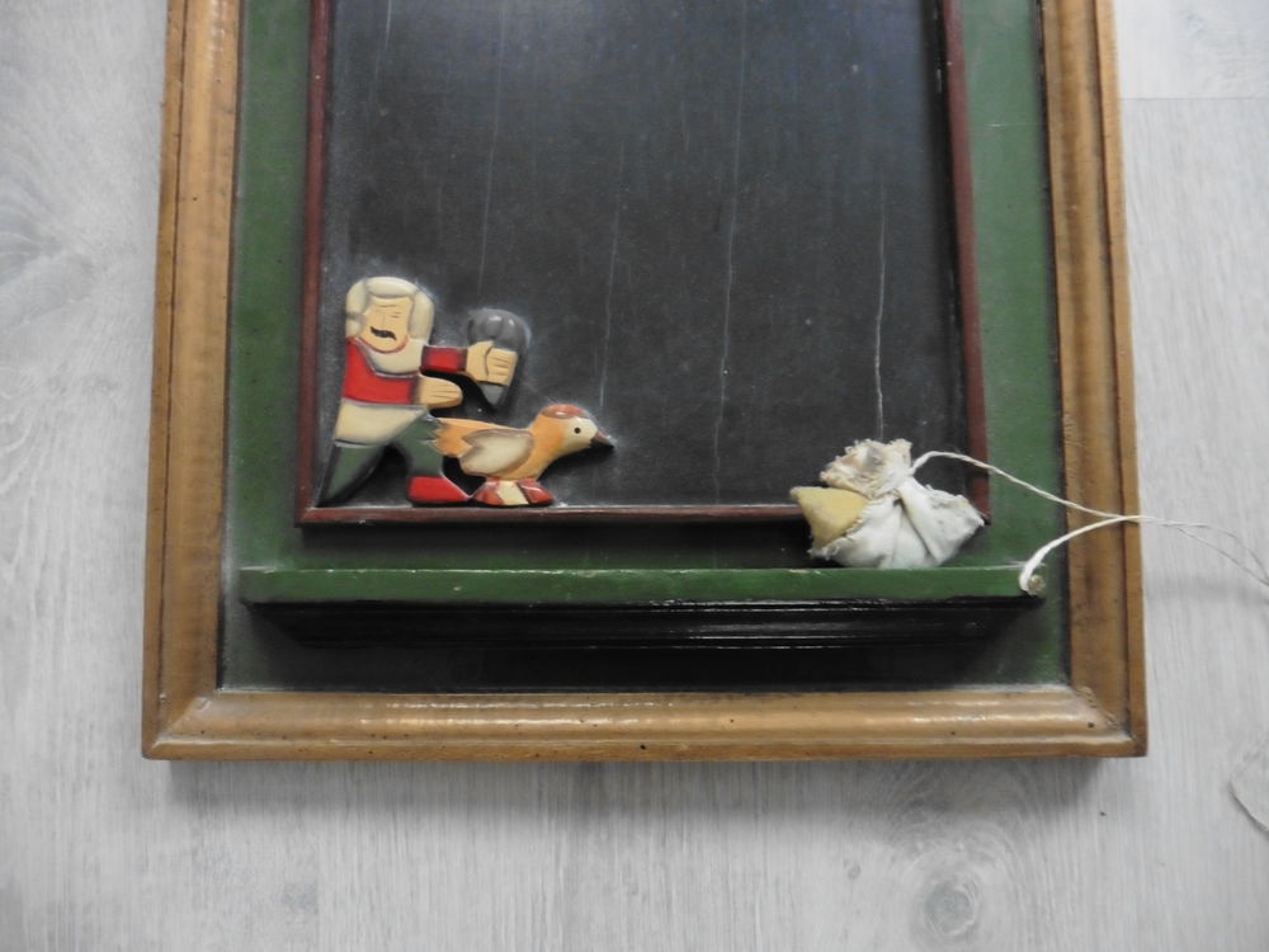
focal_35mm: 24
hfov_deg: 71.6
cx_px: 634
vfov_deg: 56.8
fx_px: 880
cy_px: 476
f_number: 3.3
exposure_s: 1/8
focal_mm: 4.3
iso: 400
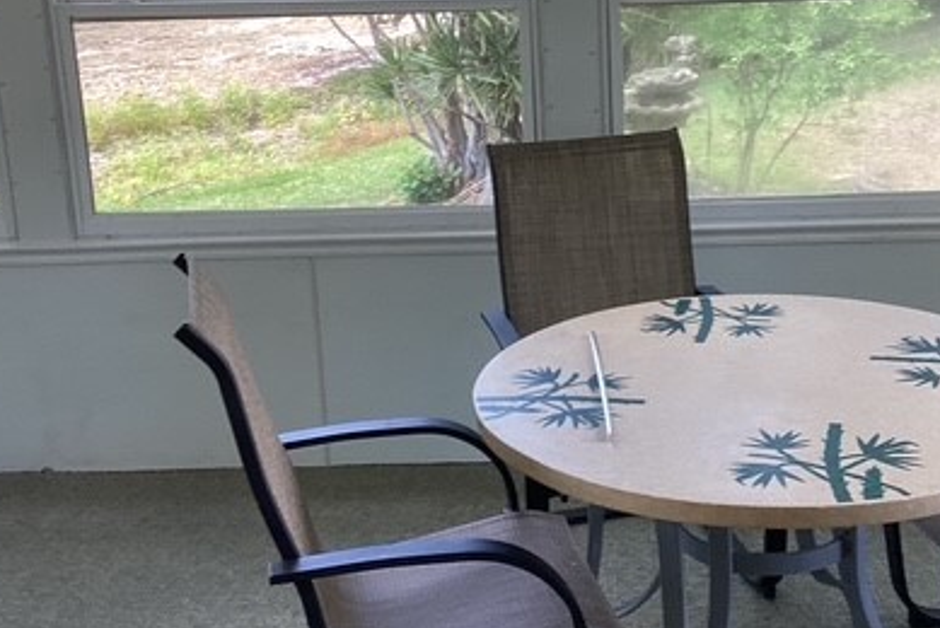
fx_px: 1385
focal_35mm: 53
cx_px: 544
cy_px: 215
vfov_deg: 25.4
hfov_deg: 37.4
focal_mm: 3.3
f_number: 2.4
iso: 50
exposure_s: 1/50
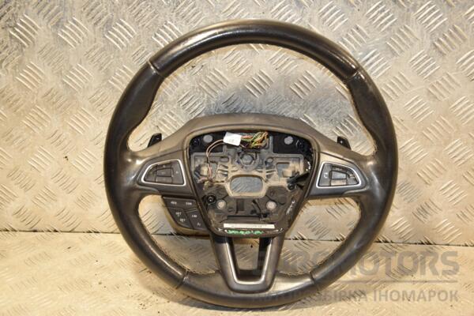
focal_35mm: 63
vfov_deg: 21.6
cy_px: 158
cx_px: 237
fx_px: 829
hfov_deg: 31.9
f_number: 4.8
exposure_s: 1/125
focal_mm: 42
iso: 800
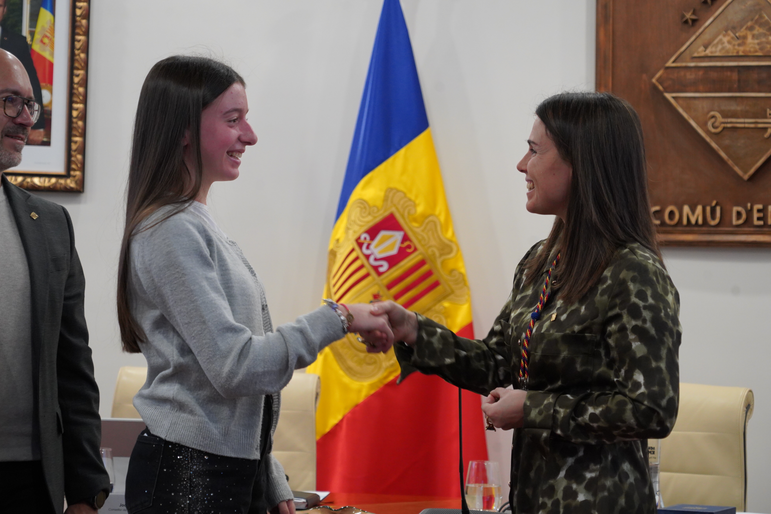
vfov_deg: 11.2
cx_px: 386
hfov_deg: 16.8
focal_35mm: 122
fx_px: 2613
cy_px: 257
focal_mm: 122
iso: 4000
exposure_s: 1/160
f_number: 6.3
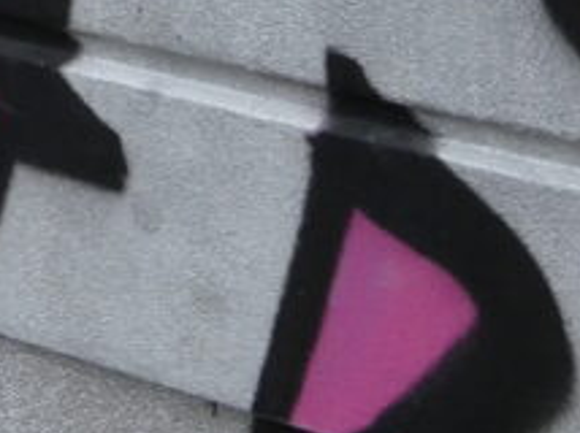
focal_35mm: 182
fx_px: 3046
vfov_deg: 7.8
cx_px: -68
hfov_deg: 10.7
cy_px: -463
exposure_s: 1/80
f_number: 3.5
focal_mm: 6.8
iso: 250
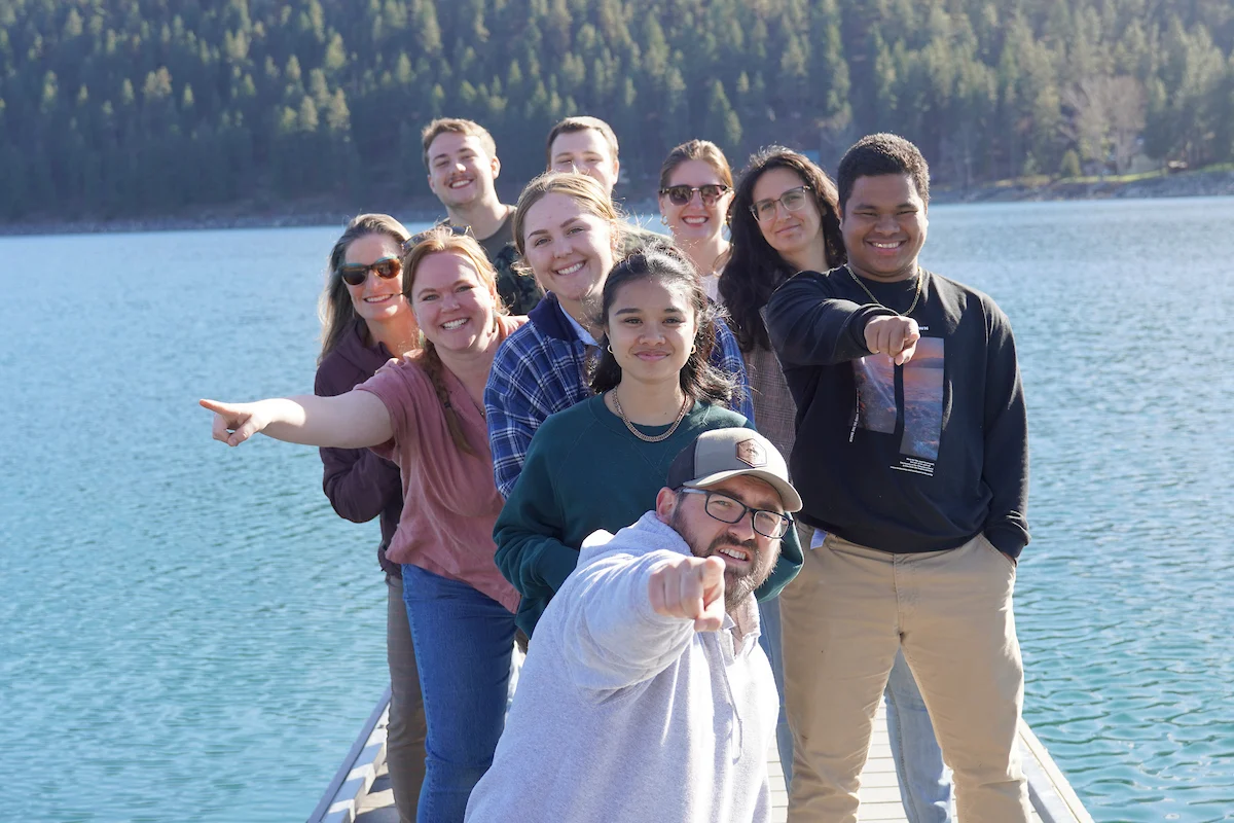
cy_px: 412
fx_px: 1954
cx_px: 617
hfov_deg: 35.1
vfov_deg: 23.8
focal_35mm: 57
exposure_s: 1/250
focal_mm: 38
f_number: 4
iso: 100
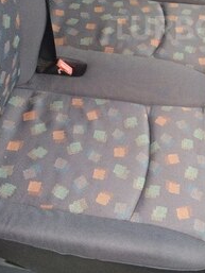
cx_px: 192
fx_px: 442
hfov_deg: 25.2
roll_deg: -29.2
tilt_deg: -36.7
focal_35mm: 56
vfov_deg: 32.6
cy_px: 28
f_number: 2.2
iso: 80
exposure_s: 1/33
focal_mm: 4.15
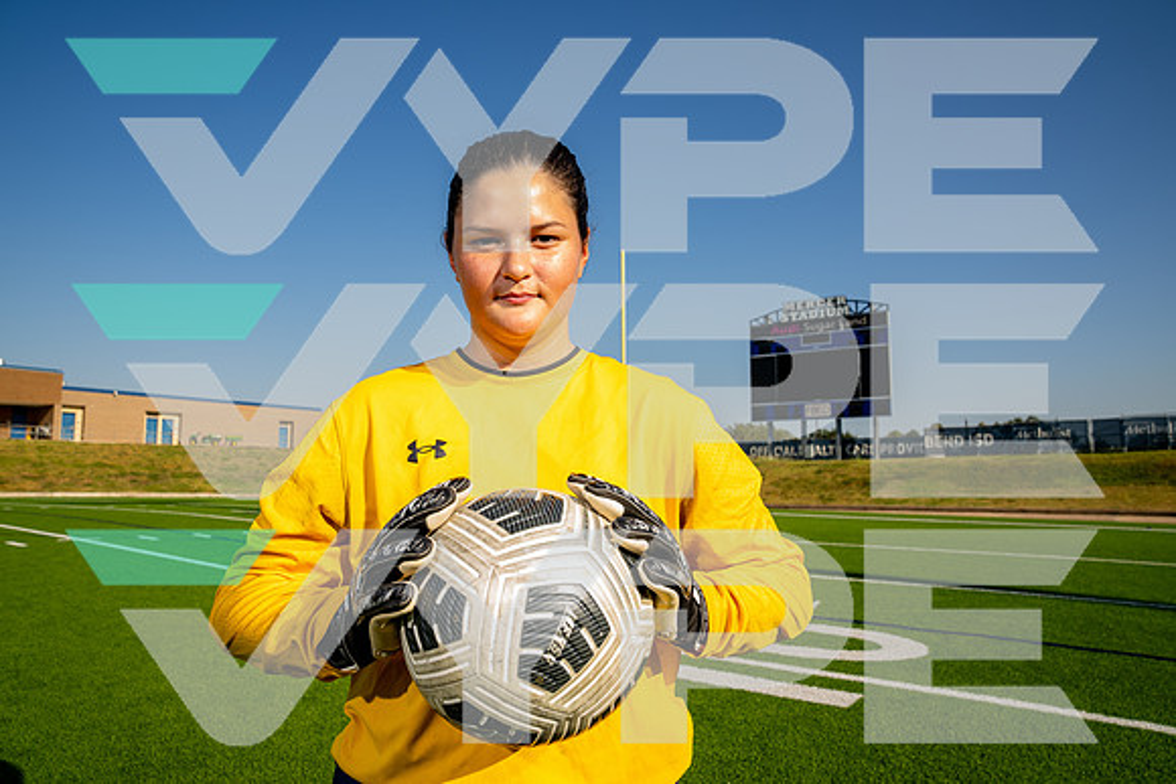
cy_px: 392
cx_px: 588
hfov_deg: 73.7
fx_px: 784
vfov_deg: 53.2
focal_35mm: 24
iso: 50
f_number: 7.1
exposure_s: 1/125
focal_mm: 24
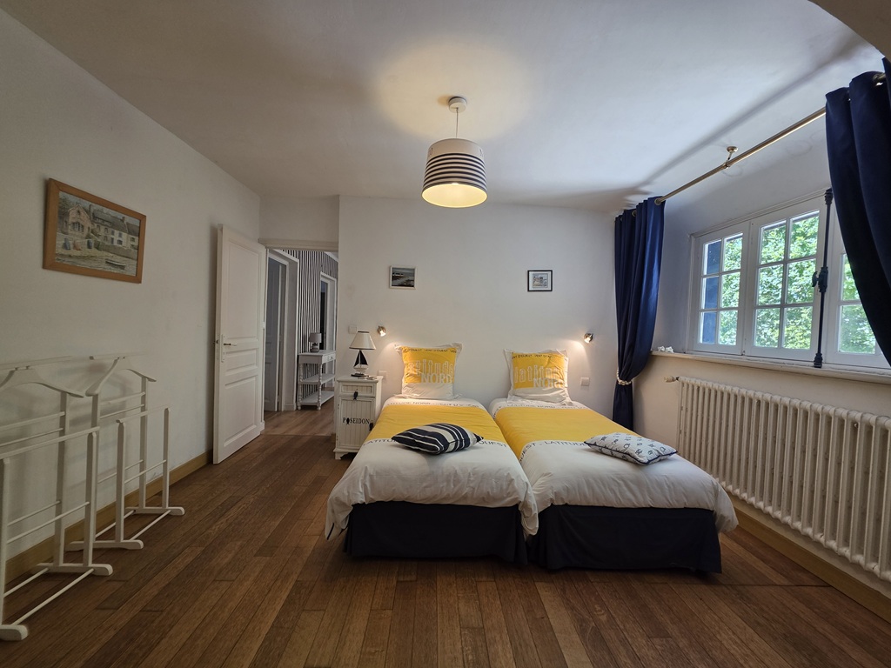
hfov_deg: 106.2
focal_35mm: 13
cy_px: 334
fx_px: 335
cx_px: 446
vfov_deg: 89.9
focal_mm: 2.2
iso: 125
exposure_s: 1/100
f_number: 1.9
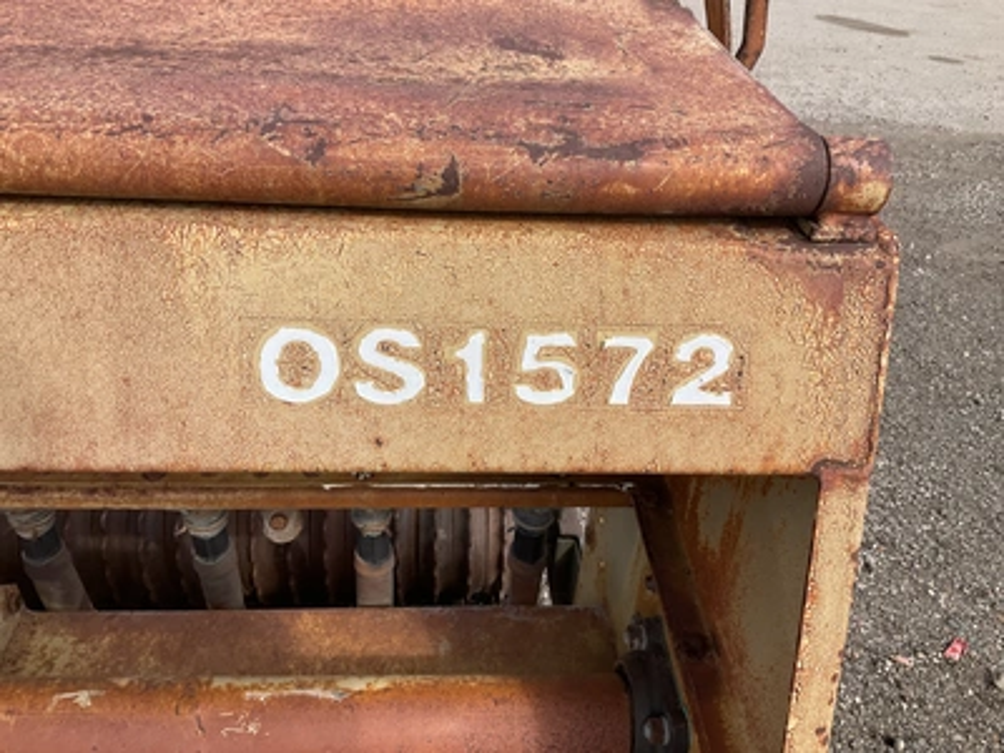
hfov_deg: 61.7
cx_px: 502
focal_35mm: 29
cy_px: 376
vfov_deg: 48.2
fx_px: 841
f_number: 1.8
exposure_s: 1/842
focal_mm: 3
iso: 25
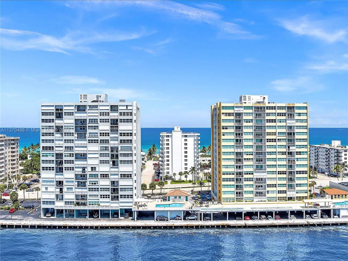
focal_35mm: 26
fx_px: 261
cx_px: 174
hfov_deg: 67.3
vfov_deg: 53.1
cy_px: 130
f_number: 1.8
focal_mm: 4.25
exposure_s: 1/2183
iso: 32
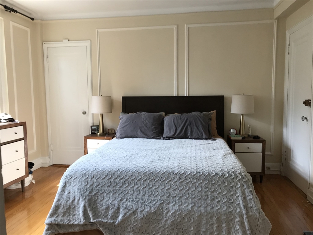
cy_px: 118
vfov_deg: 49.7
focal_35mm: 28
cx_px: 156
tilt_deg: -5.3
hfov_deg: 63.4
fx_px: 253
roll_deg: +1.4
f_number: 1.8
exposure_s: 1/120
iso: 40
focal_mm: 3.99
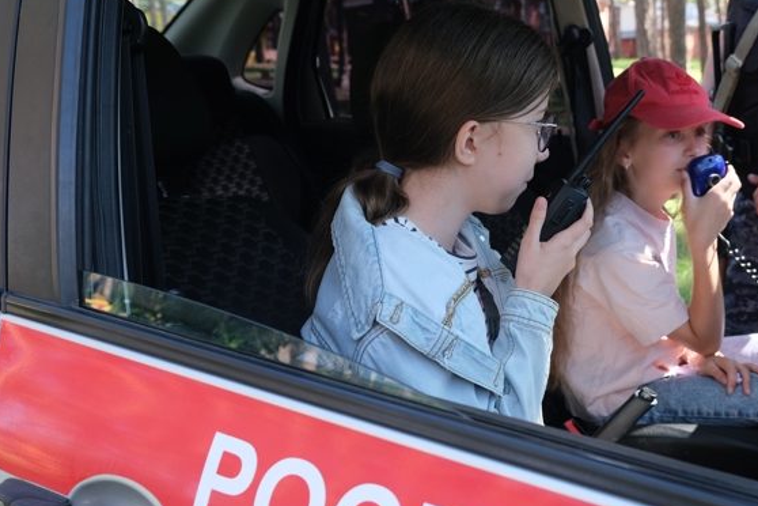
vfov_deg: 34.1
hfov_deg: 49.2
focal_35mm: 39
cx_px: 462
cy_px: 299
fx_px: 821
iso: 320
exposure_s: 1/100
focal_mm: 19.6
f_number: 4
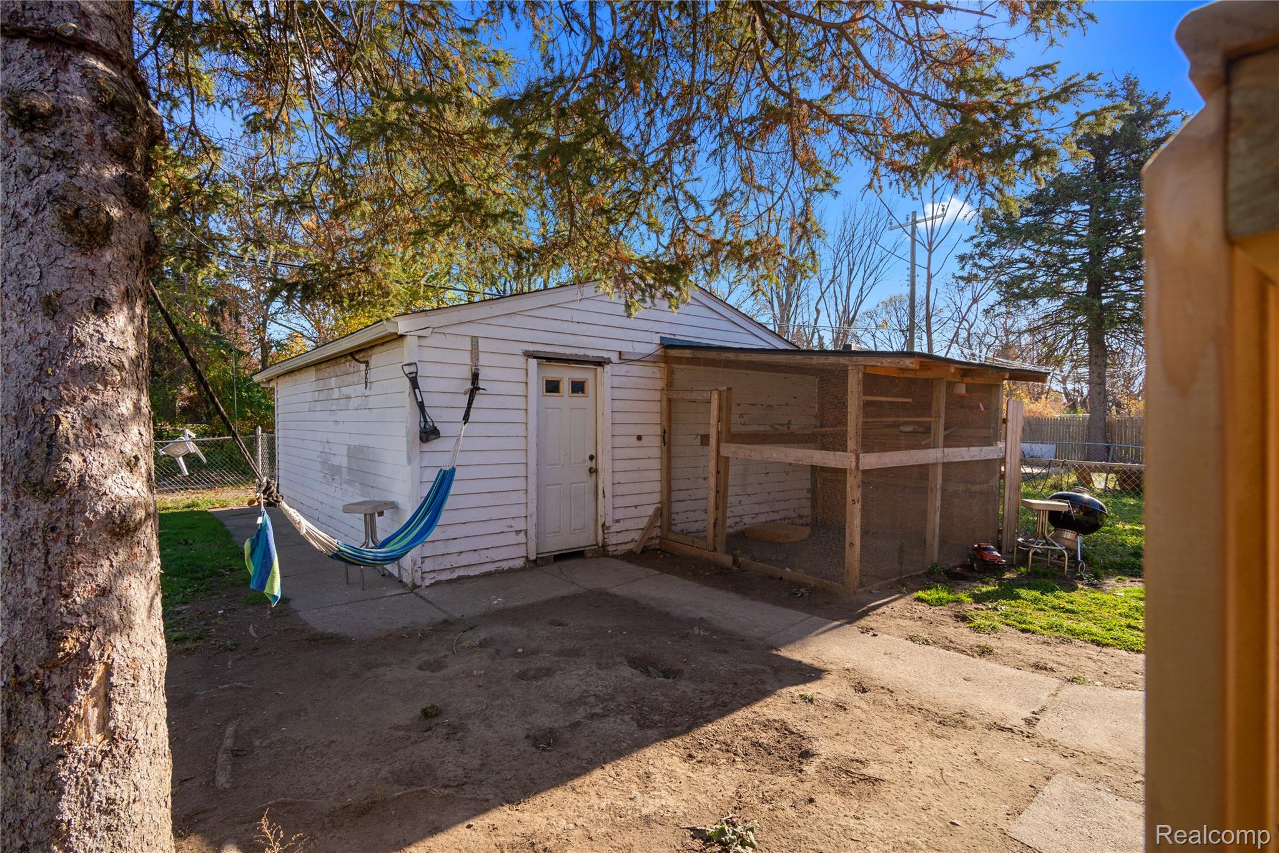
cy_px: 426
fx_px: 1066
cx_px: 640
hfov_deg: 61.9
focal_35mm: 30
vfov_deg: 43.6
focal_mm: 30
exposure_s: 1/320
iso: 320
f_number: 9
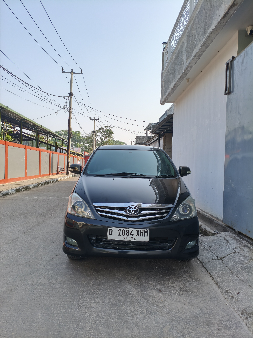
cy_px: 169
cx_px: 126
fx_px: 253
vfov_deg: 67.3
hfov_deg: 53.1
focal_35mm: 26
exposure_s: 1/396
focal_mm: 4.94
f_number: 1.5
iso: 80
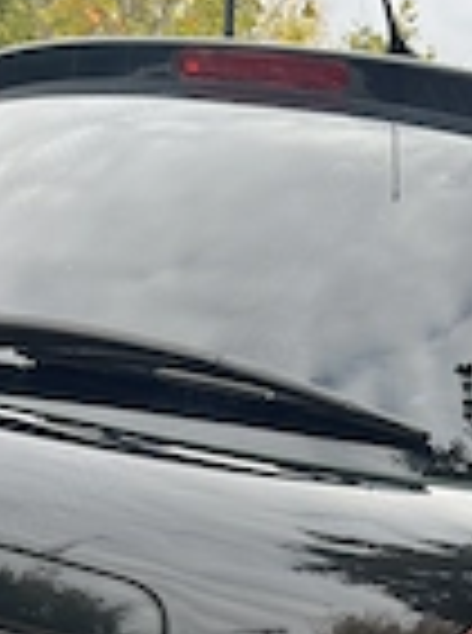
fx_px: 1352
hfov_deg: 18.4
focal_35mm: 74
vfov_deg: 23.0
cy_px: 854
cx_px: 620
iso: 50
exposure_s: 1/552
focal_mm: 5.7
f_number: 1.5
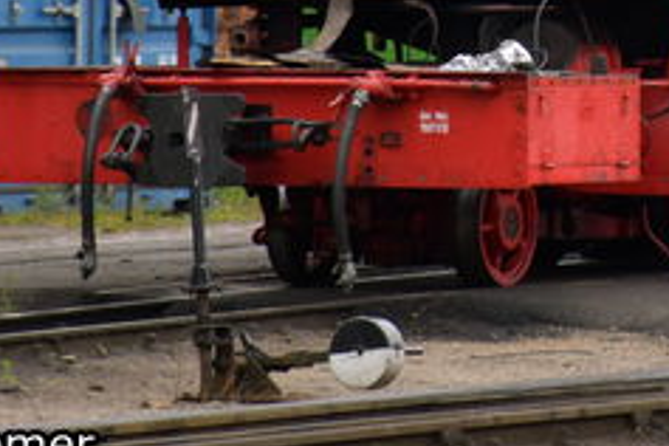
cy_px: -260
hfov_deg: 2.9
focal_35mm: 716
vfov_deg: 1.9
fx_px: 13305
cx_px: 891
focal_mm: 140
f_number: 7.1
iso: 200
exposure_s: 1/160
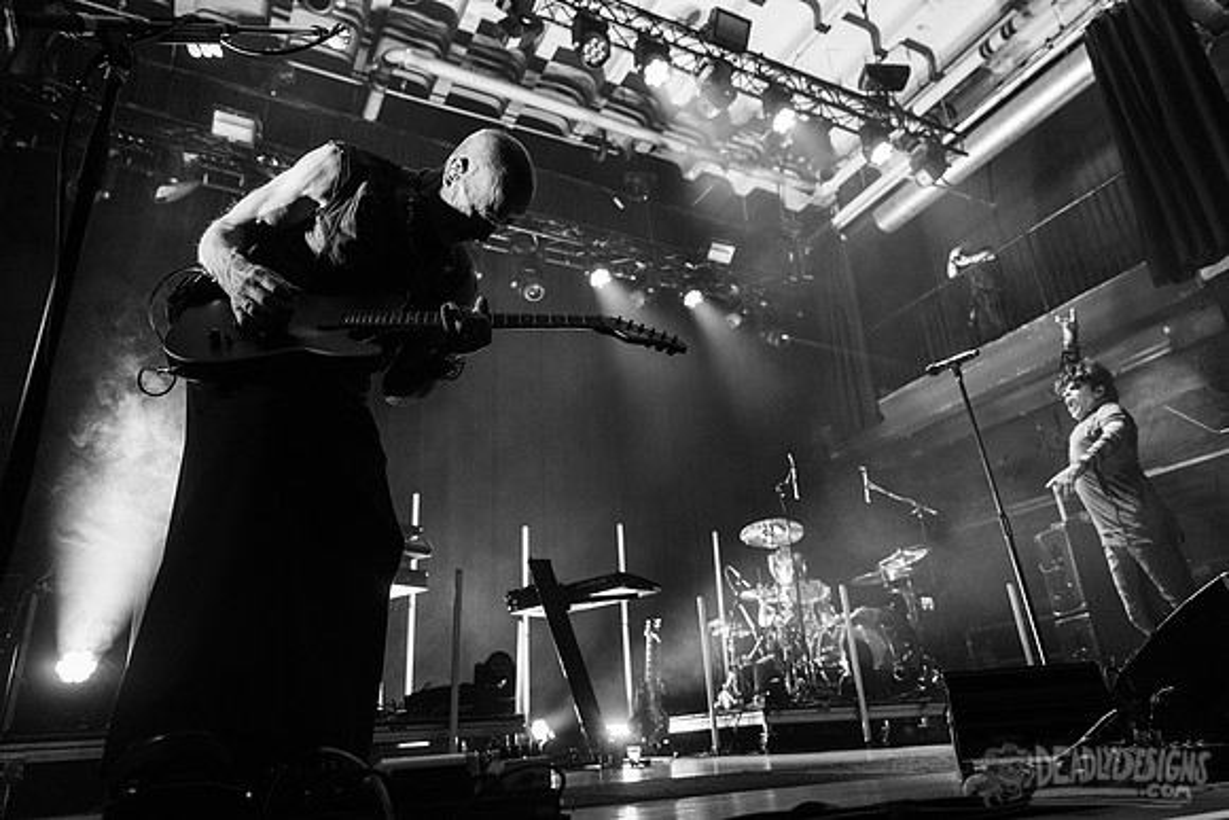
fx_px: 819
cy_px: 410
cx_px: 614
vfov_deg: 53.2
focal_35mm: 24
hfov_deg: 73.7
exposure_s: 1/320
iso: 2500
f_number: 3.5
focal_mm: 24
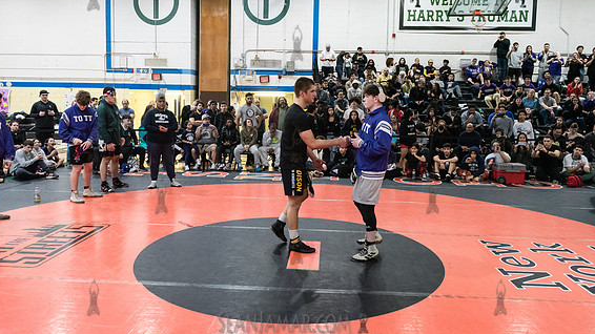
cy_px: 144
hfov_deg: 66.1
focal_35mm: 29
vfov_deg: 40.1
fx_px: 457
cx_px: 296
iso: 8000
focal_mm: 27
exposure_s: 1/320
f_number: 3.2
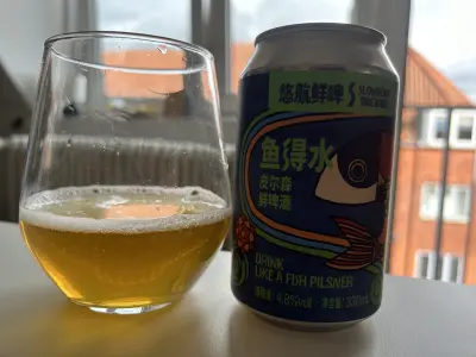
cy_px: 178
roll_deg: -1.7
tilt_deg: -6.1
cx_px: 238
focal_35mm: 26
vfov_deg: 53.1
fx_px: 358
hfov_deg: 67.3
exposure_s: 1/611
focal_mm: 5.7
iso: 50
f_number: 1.5
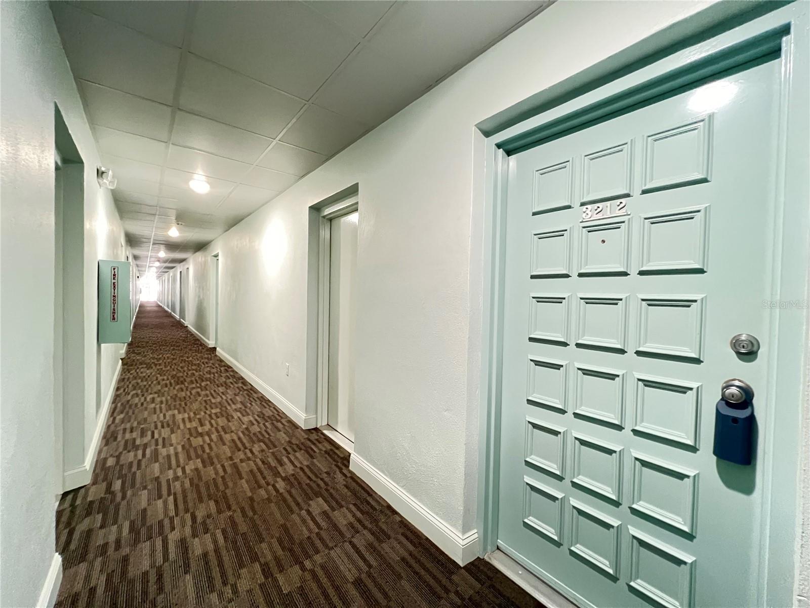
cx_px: 405
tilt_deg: -1.5
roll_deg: -0.5
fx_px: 304
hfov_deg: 106.2
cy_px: 304
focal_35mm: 13
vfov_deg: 89.9
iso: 1000
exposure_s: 1/30
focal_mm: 1.57
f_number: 1.8
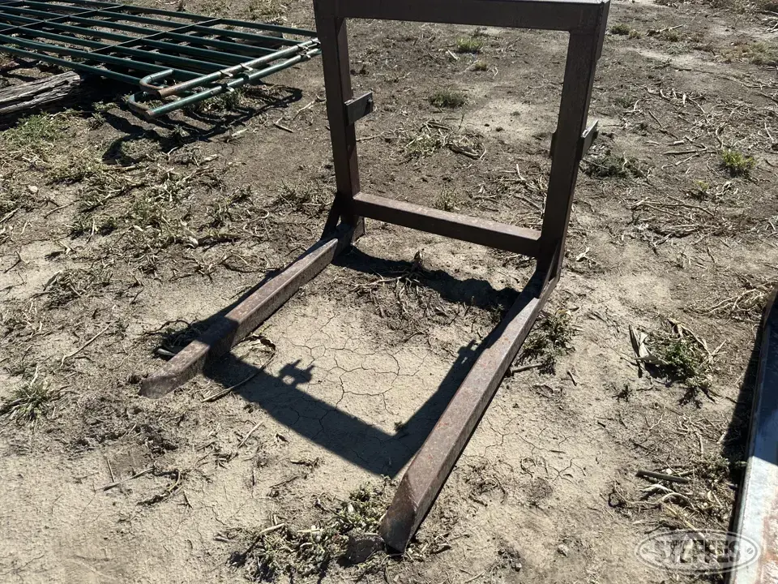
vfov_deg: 56.8
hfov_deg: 71.6
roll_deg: -0.3
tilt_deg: -37.1
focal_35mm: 24
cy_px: 292
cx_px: 389
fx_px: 539
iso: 80
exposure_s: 1/3472
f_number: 1.78
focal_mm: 6.86
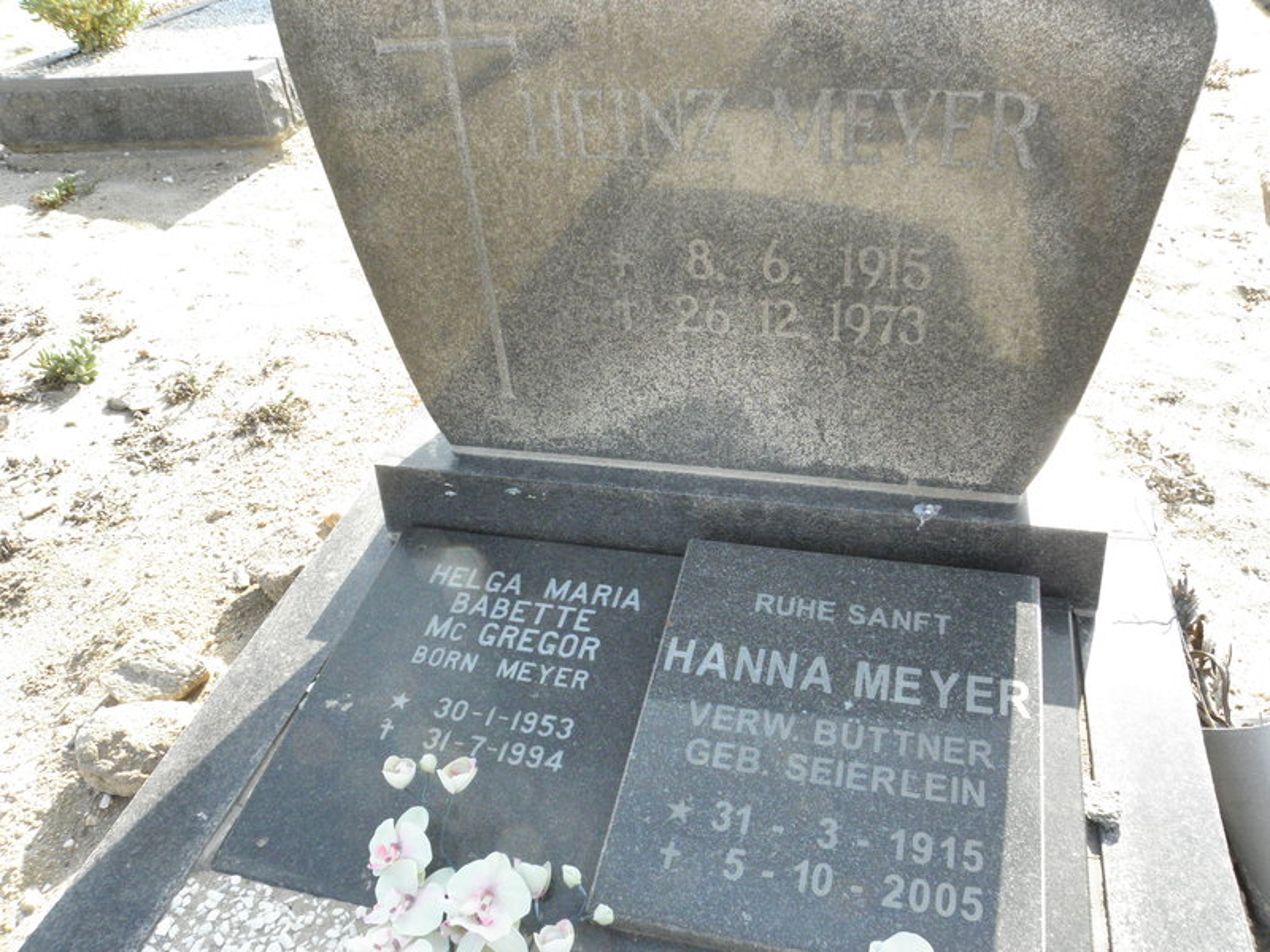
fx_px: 954
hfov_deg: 67.3
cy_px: 476
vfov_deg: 53.1
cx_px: 635
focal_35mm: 26
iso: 200
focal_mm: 4.6
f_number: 5.6
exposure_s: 1/200
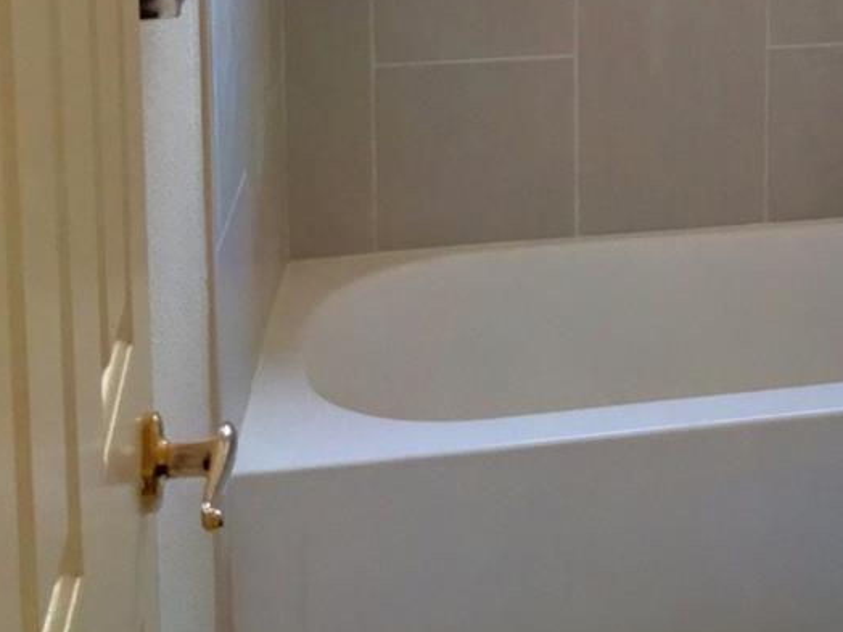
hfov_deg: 21.2
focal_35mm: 83
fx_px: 2021
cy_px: -144
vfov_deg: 16.9
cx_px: 1123
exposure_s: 1/30
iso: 50
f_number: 2.2
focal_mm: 4.15
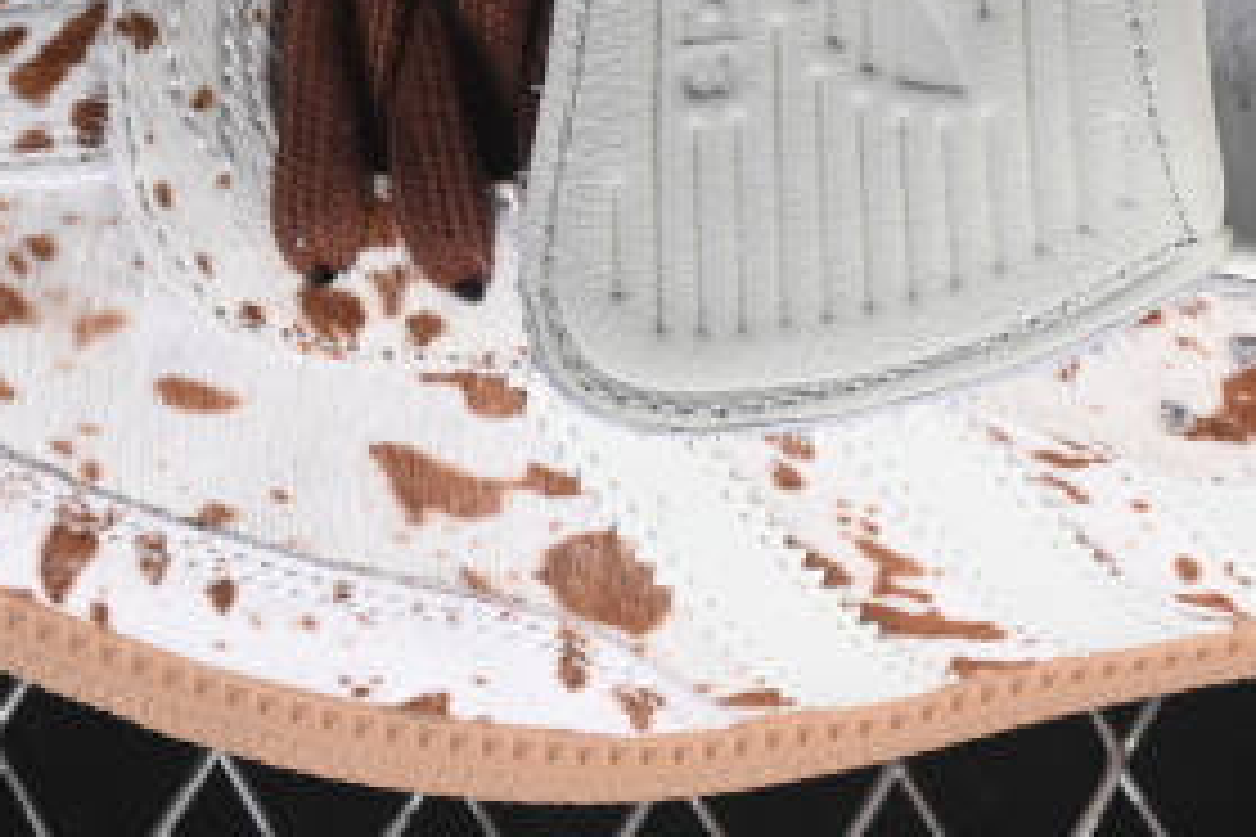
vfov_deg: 6.3
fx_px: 7501
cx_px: 981
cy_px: -196
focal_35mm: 215
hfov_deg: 9.6
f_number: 7.1
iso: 160
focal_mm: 50
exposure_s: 1/80
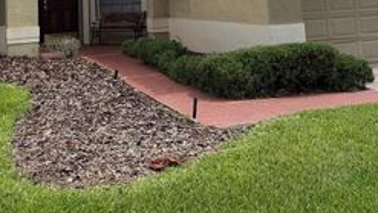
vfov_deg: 20.6
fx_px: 531
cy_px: -68
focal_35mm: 53
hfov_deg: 39.0
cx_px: 147
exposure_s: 1/3759
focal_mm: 6.76
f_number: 1.78
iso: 100
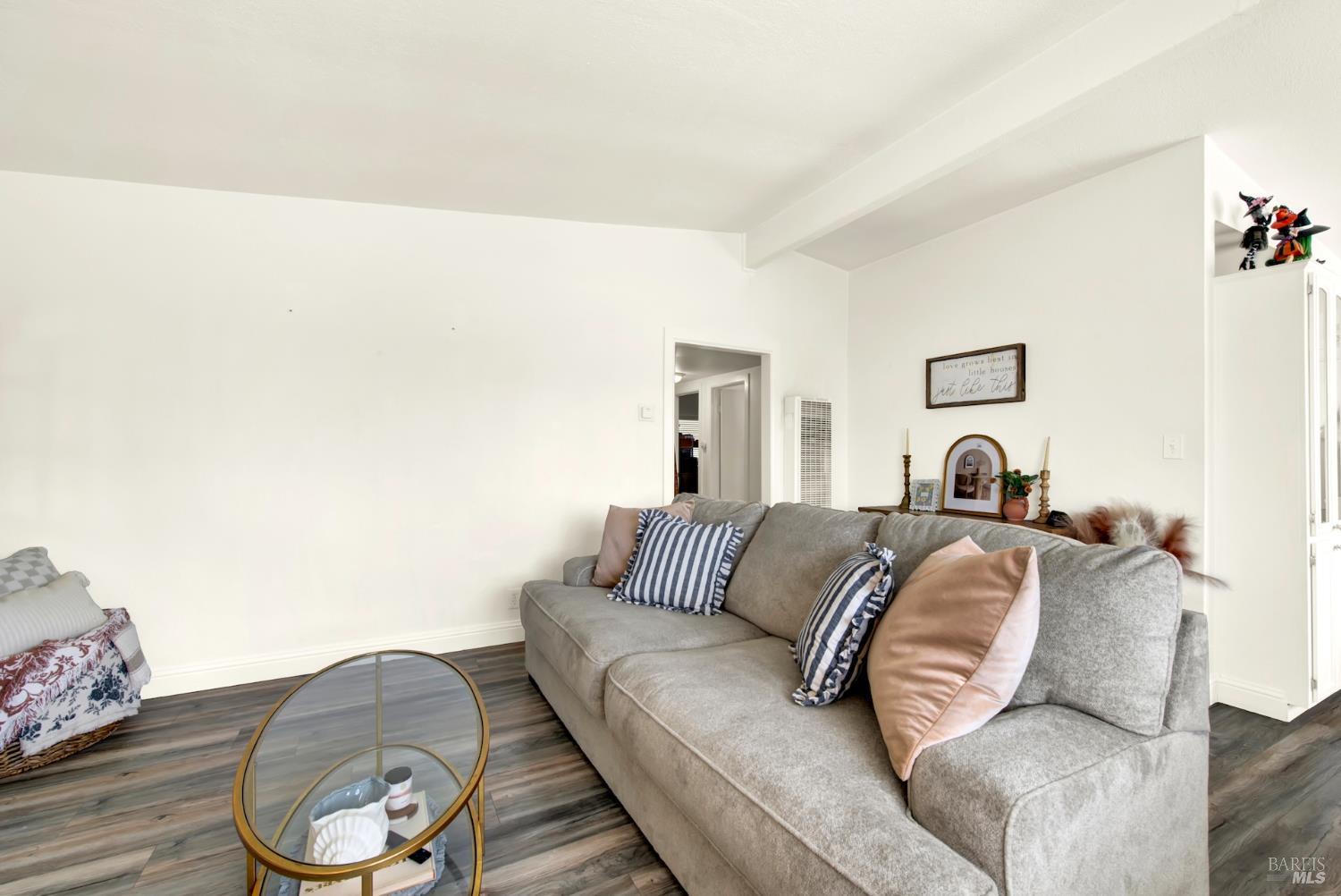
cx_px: 670
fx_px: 522
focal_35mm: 14
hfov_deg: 104.2
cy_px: 448
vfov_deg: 81.3
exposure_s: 1/3.33
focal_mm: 14
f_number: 13
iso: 100
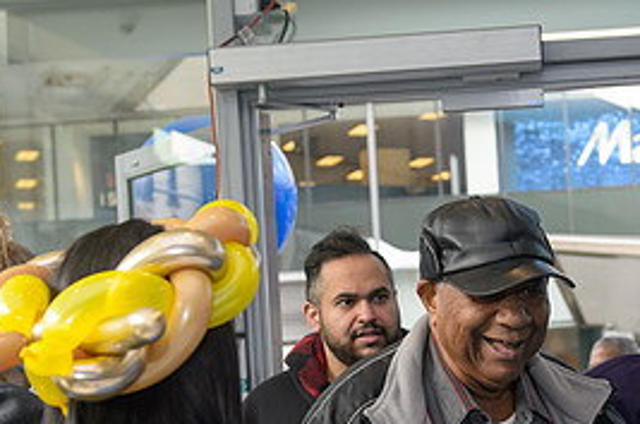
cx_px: 494
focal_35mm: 87
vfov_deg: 15.5
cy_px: 376
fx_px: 1544
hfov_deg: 23.1
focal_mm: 40
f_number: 3.5
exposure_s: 1/200
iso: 400
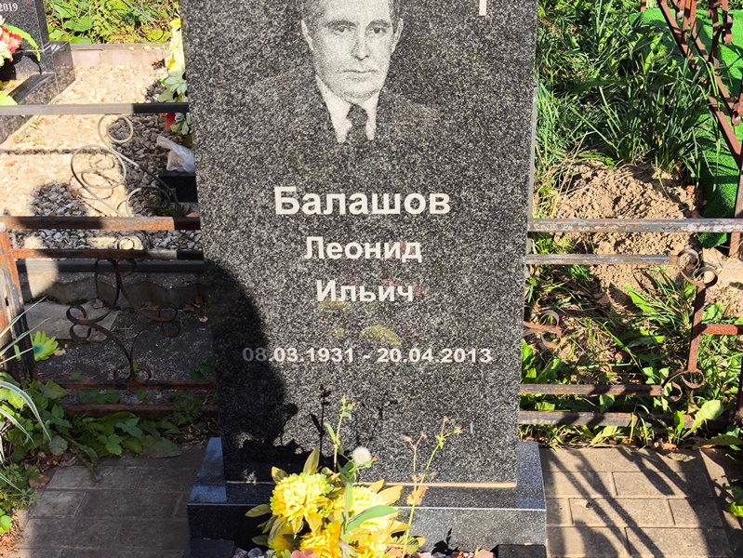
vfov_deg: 29.1
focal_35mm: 50
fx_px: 1074
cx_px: 372
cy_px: 279
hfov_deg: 38.2
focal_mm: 4.71
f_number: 1.7
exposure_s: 1/877
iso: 50
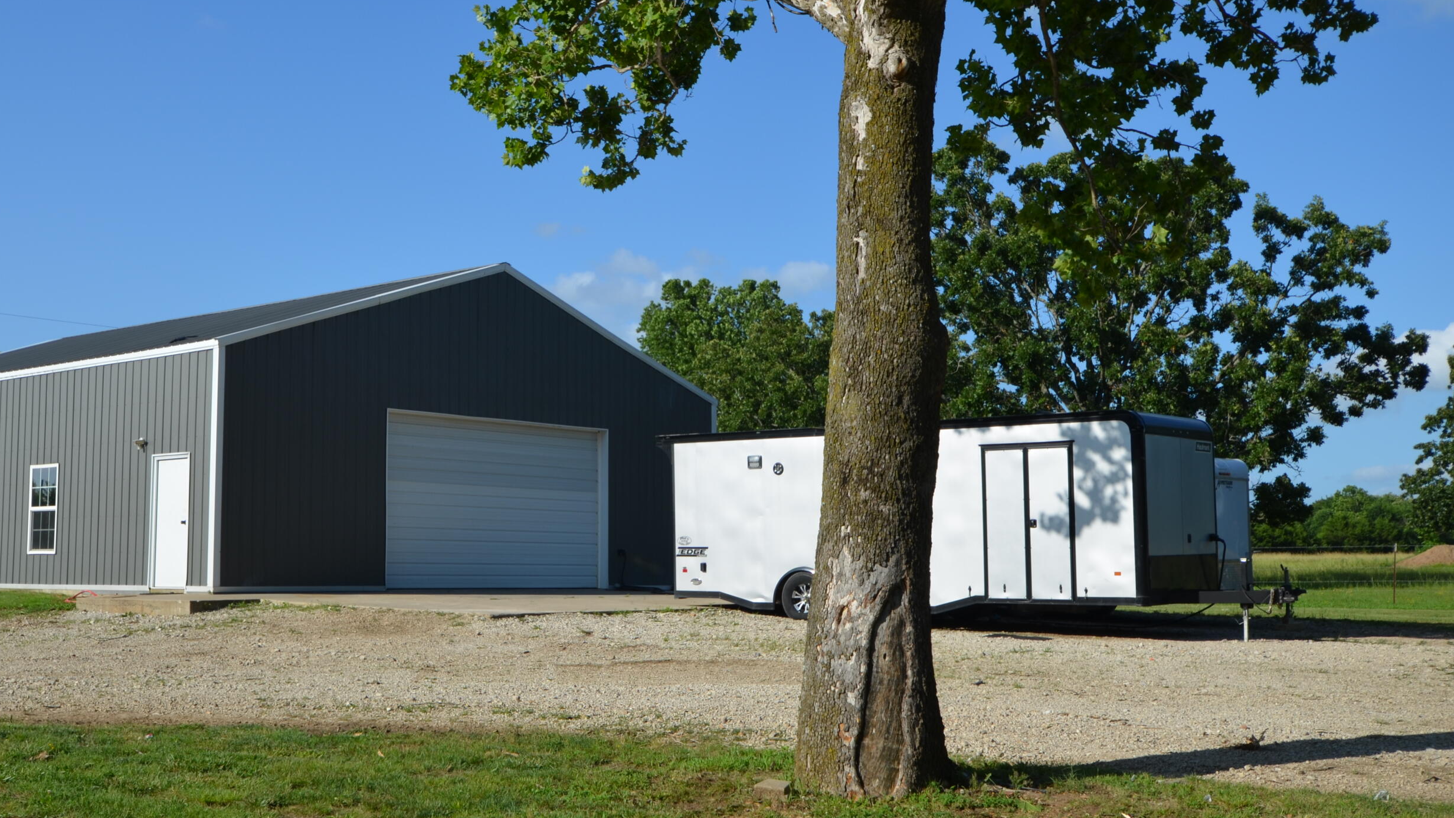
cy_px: 384
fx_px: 1619
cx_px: 602
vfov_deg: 28.3
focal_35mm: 42
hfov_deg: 48.1
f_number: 8
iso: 100
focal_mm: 22
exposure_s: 1/250
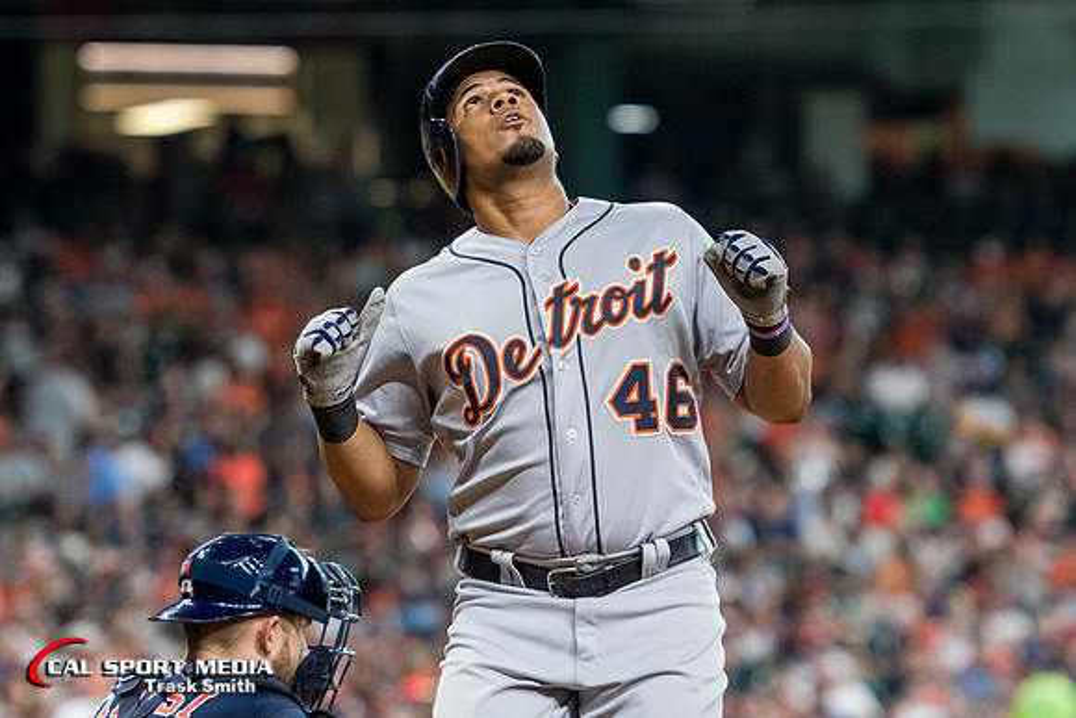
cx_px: 536
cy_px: 261
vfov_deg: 4.2
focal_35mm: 330
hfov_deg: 6.2
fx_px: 9874
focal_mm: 170
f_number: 4
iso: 3200
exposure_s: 1/1250
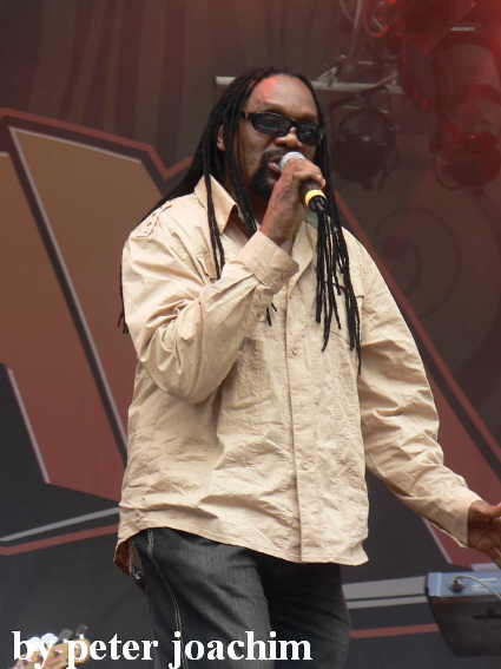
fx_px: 2761
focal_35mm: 143
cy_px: 334
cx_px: 250
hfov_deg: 10.4
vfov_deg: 13.8
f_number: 3.3
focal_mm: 24.6
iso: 64
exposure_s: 1/80
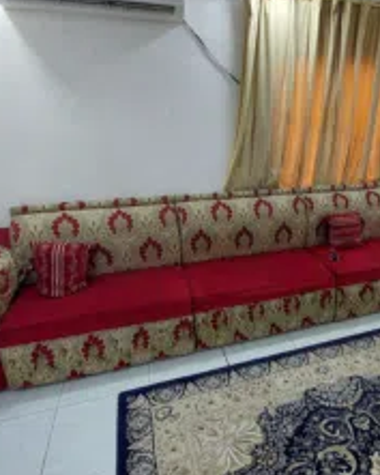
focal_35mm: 23
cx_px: 264
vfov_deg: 72.6
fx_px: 323
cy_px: 245
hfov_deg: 59.0
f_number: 2.2
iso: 250
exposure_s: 1/60
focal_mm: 1.74
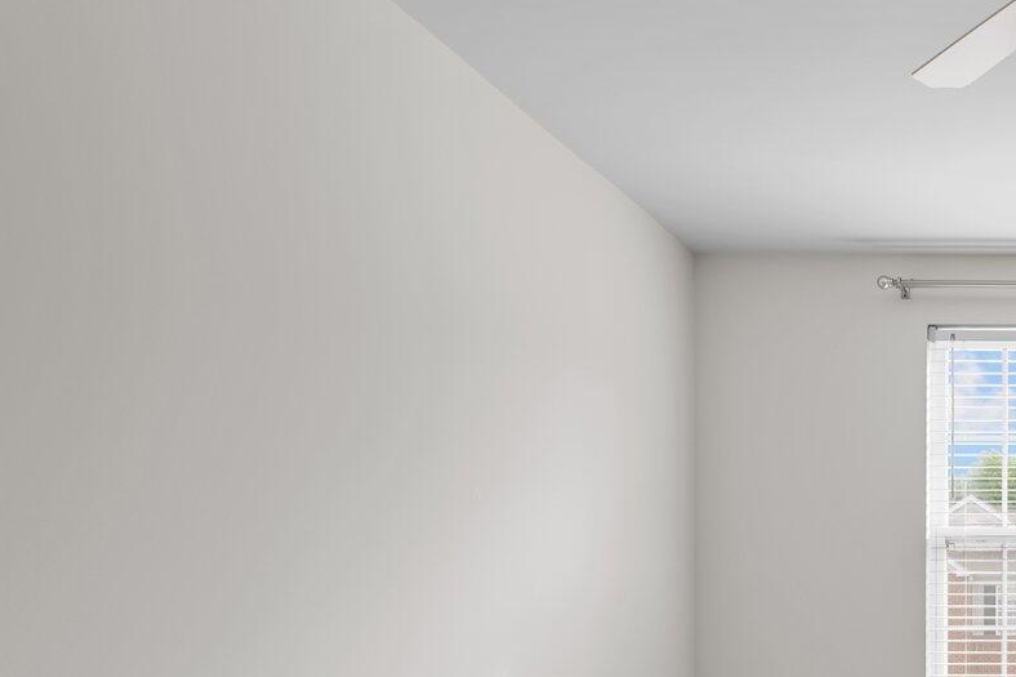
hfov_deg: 39.9
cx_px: 1129
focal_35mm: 39
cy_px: 616
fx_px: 1100
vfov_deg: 32.4
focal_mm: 15
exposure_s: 1/15
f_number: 7.1
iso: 200
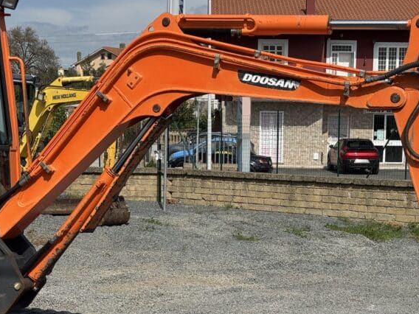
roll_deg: -0.6
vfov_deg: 19.2
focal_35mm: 76
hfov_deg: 25.6
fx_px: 920
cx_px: 256
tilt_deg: -6.8
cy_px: 244
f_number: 1.78
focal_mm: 6.76
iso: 64
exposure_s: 1/5376
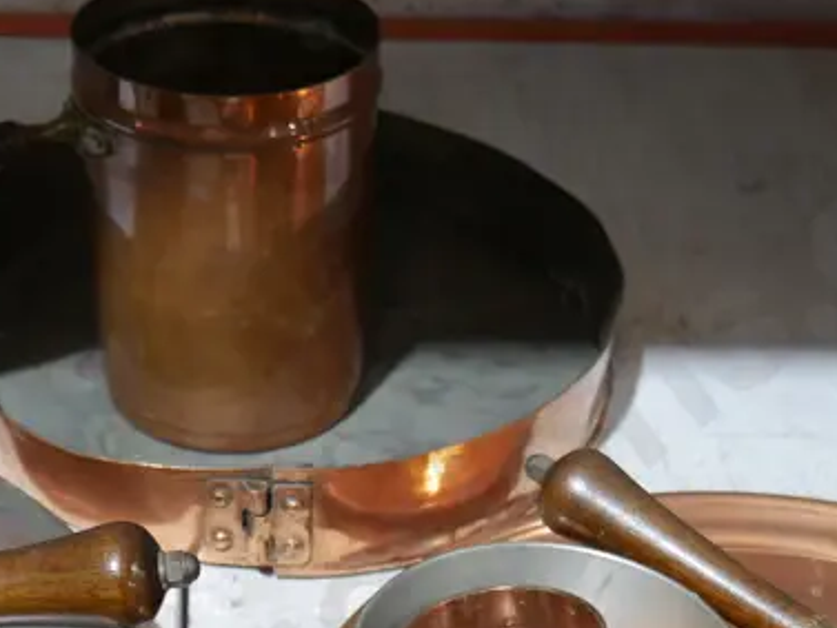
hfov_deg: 25.5
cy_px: 669
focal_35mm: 76
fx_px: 1838
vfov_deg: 18.7
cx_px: 295
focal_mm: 14
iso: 500
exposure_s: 1/60
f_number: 3.5
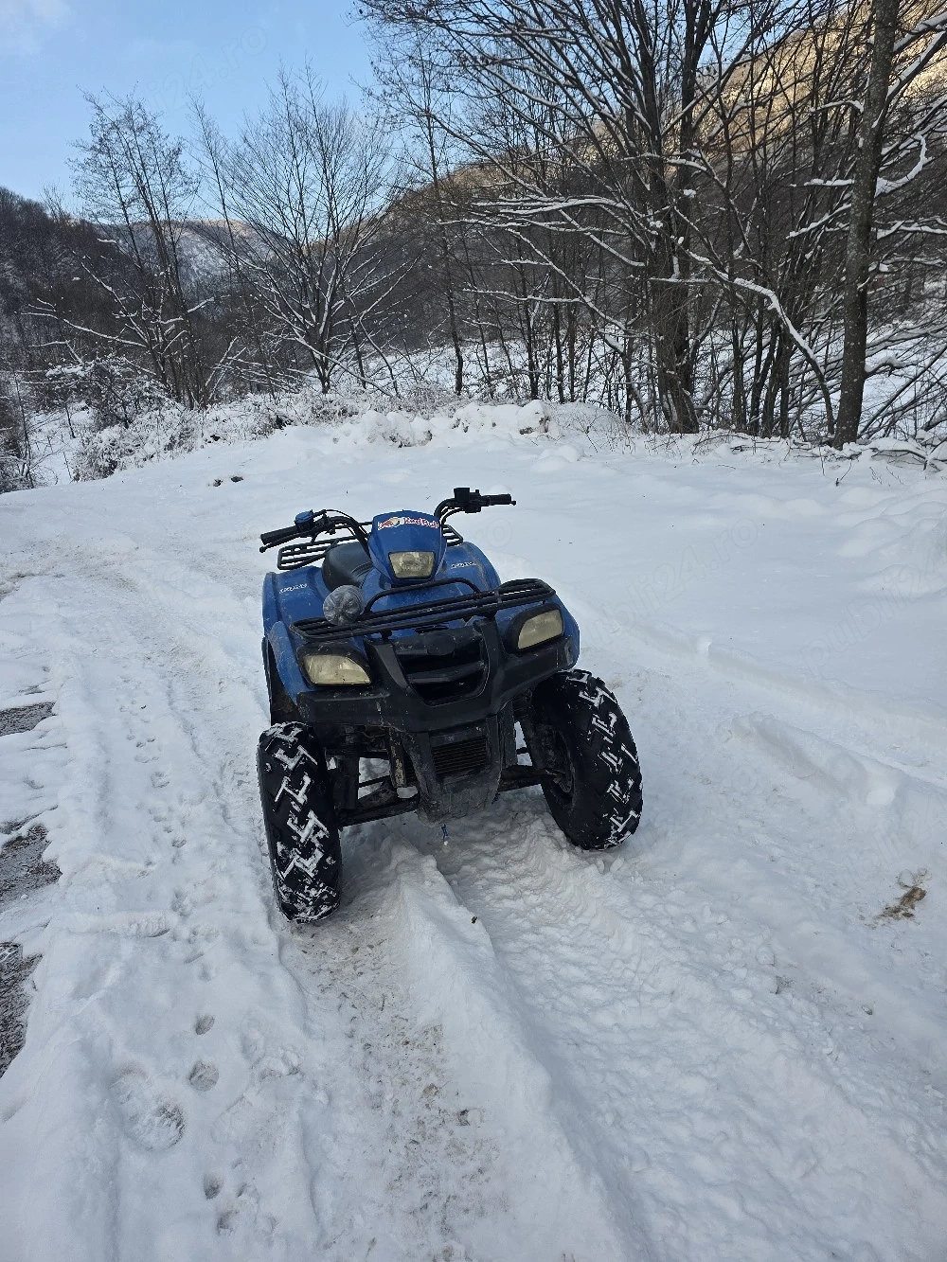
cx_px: 474
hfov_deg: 58.9
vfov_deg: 73.9
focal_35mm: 23
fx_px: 839
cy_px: 631
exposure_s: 1/2500
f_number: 1.7
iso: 80
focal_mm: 6.3
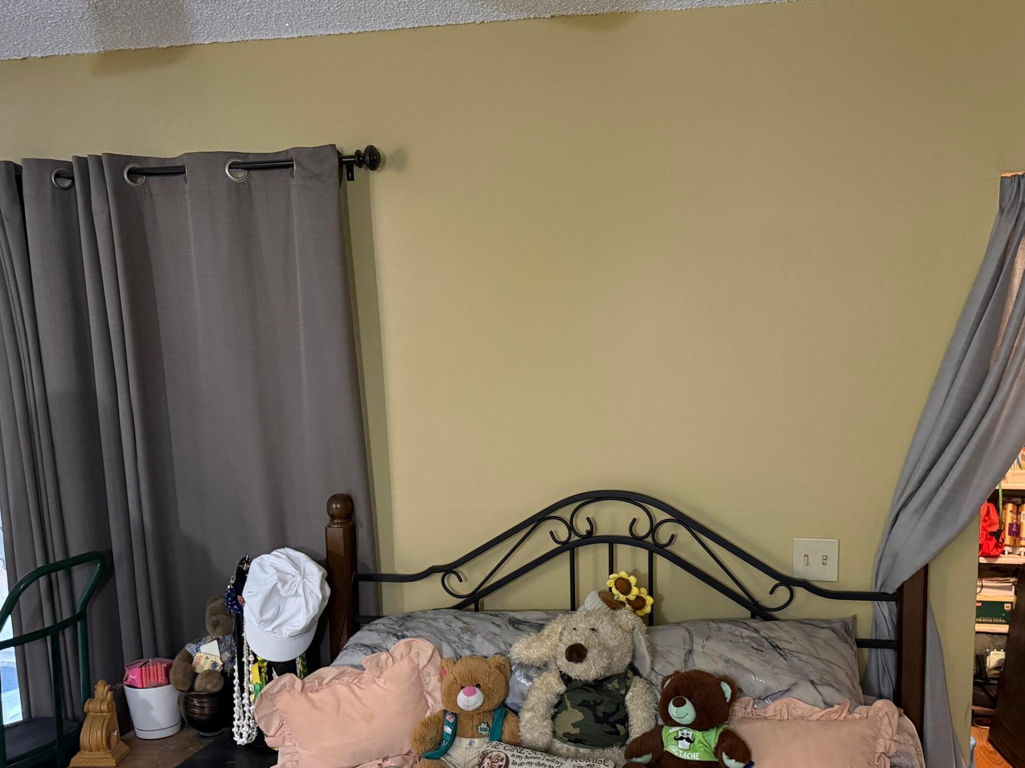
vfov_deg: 42.5
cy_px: 493
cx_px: 612
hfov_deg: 55.0
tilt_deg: -8.7
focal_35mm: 33
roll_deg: +0.0
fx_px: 977
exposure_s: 1/30
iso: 800
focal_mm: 6.76
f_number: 1.78
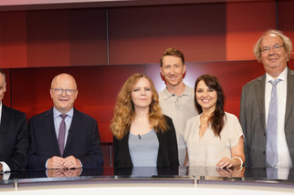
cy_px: 129
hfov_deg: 40.4
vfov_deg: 27.3
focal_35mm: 49
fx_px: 400
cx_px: 138
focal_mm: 35
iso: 2000
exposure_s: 1/125
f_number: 5
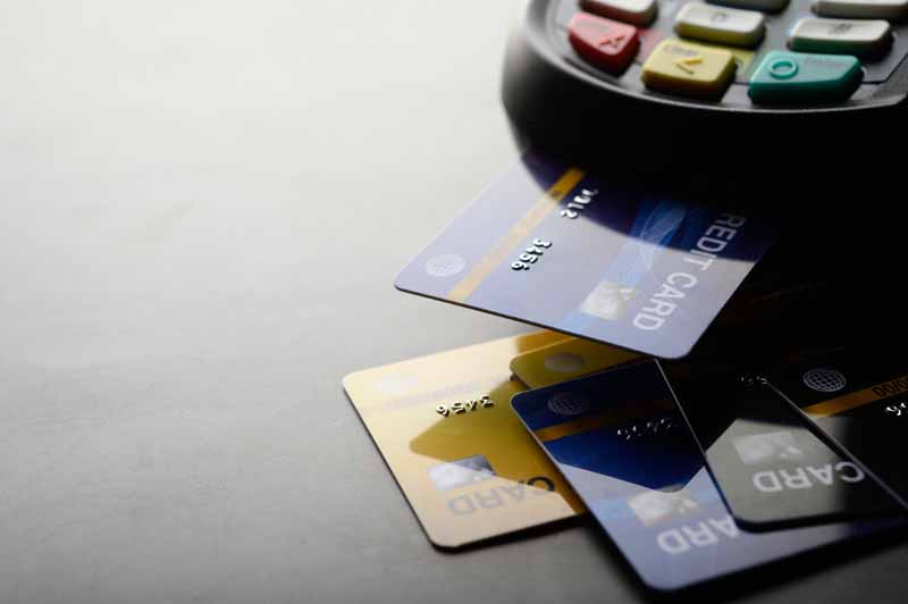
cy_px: 302
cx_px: 454
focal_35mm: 60
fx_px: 1512
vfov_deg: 22.6
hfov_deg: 33.4
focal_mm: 60
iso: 100
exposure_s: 1/160
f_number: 9
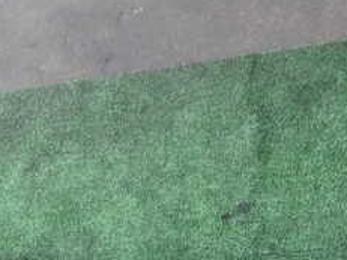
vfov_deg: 17.9
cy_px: 322
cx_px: 87
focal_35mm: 78
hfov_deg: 24.8
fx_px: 781
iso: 100
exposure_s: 1/60
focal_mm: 5.4
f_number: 3.2
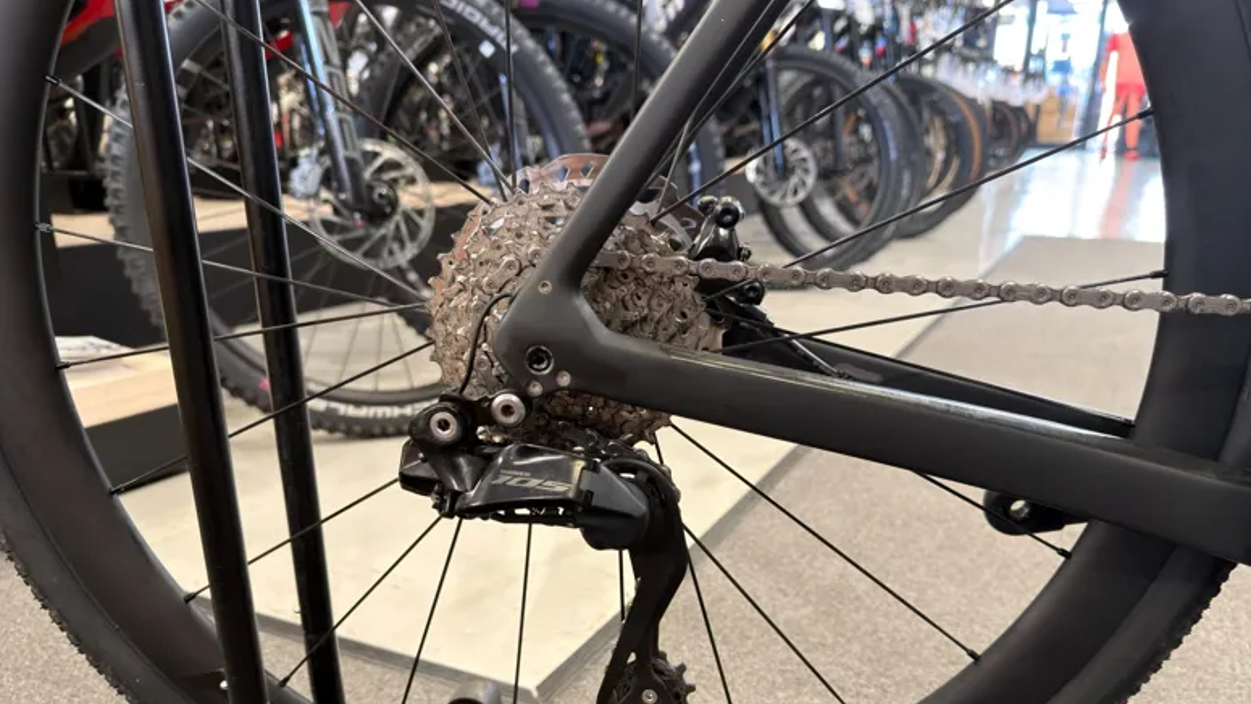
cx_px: 642
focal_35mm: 27
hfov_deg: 69.8
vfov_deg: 42.4
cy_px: 460
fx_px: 896
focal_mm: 6.76
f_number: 1.78
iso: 160
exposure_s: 1/50
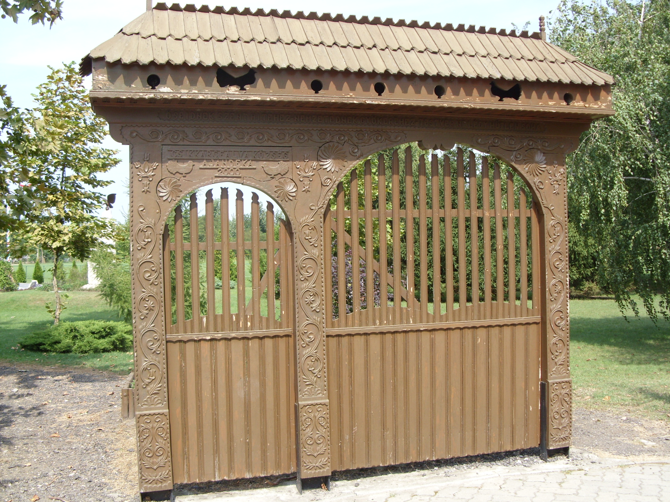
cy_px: 251
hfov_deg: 49.0
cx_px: 335
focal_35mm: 38
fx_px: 735
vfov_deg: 37.7
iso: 50
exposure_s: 1/458
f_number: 2.8
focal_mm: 6.3
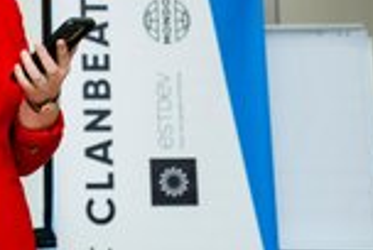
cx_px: -68
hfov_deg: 18.8
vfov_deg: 13.2
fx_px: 1069
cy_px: 9
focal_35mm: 103
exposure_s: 1/125
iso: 320
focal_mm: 35
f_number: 2.2
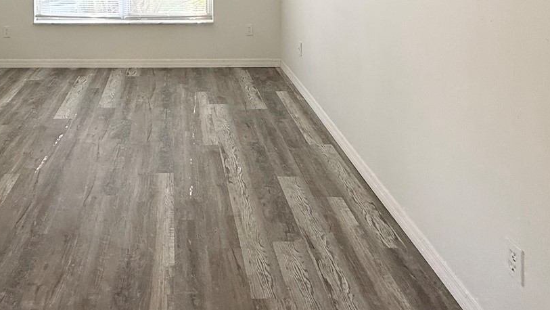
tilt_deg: -0.2
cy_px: -70
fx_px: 438
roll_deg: +1.0
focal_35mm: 30
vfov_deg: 31.8
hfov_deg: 62.4
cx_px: 175
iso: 80
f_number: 2.2
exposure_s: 1/99
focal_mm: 2.22
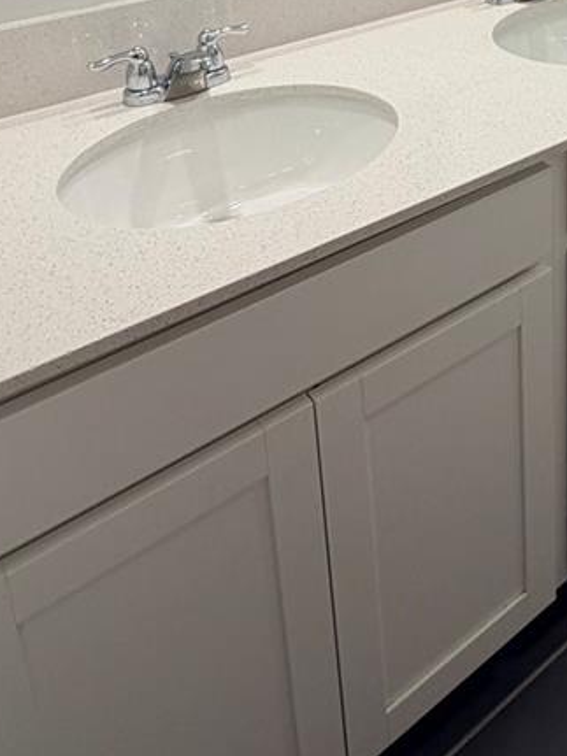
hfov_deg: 35.2
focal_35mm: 39
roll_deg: +1.0
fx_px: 852
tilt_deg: -14.2
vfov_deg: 40.4
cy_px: -39
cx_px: 483
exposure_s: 1/120
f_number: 2.2
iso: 100
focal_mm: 2.22
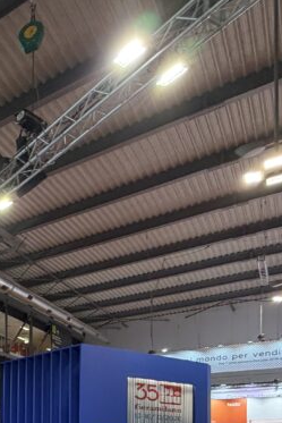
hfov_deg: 27.2
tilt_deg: +2.2
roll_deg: -0.6
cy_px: 433
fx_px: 470
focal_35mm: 40
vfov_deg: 41.4
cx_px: -97
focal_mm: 2.22
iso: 200
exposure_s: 1/50
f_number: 2.2
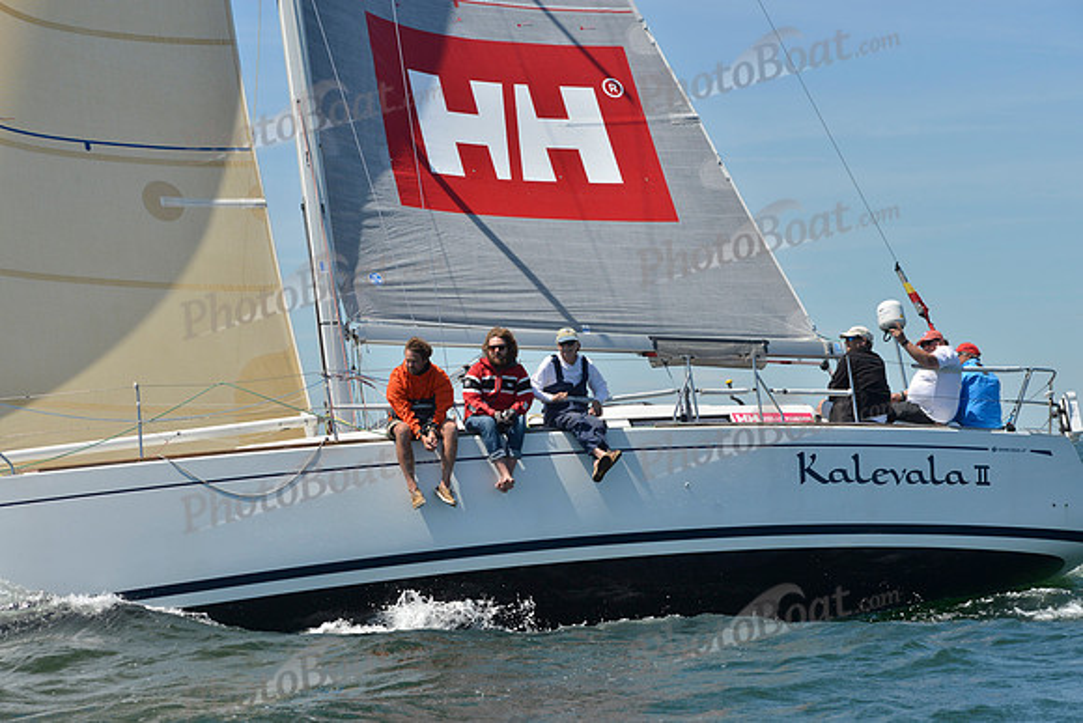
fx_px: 2858
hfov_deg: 21.5
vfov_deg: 14.4
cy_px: 362
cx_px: 542
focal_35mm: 95
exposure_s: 1/1250
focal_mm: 95
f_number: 8
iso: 280
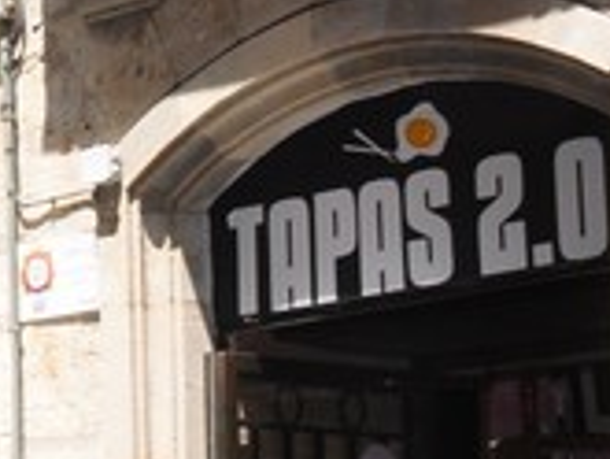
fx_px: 3157
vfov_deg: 8.1
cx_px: -1035
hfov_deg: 9.4
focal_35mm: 179
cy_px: 685
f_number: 7.1
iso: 400
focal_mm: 20
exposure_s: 1/200
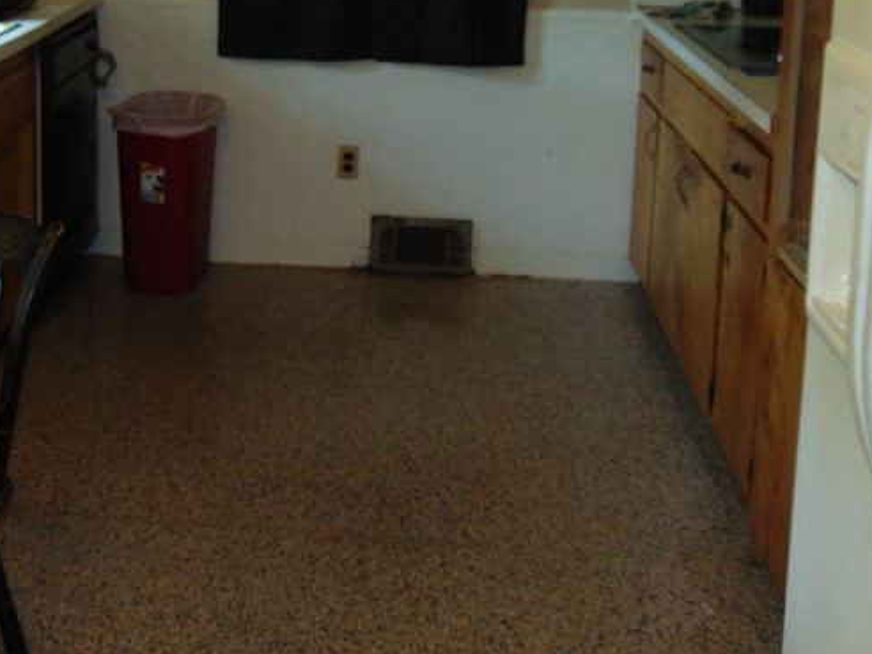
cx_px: 259
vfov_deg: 26.6
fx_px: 1310
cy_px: 5
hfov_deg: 36.3
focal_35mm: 52
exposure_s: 1/30
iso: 200
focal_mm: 4.5
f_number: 3
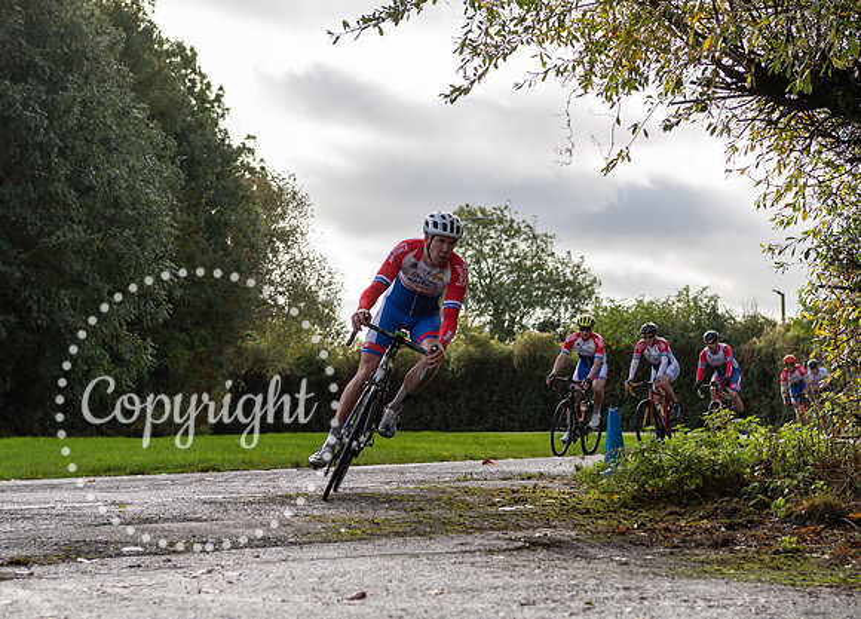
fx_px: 2317
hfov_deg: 21.0
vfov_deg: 15.2
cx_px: 453
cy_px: 309
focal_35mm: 95
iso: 200
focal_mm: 70
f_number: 4
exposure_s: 1/1000
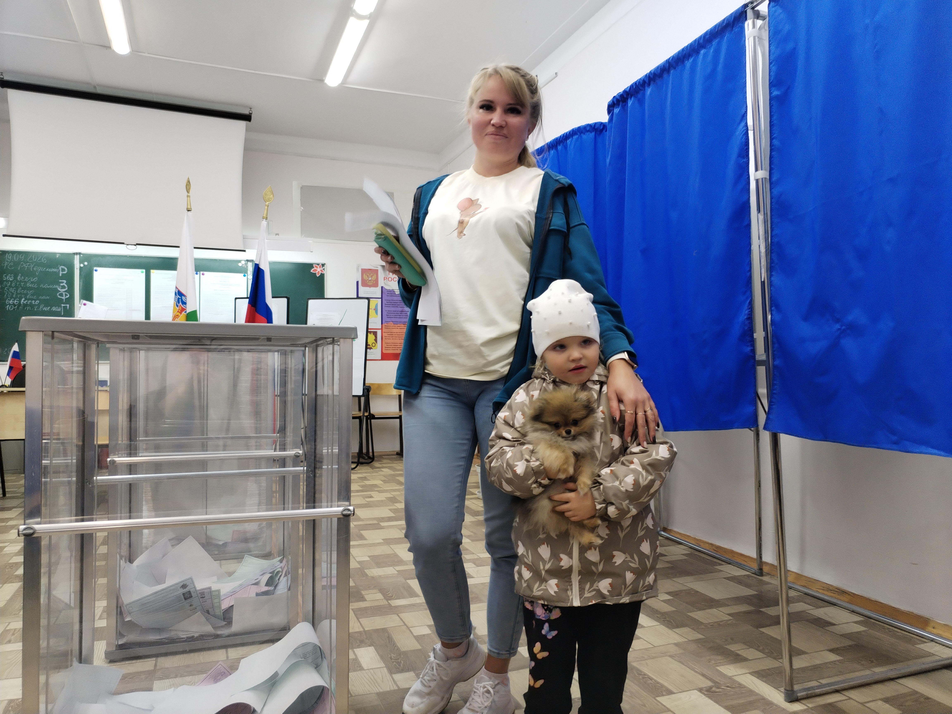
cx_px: 476
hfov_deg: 61.7
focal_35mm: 29
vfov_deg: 48.2
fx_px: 798
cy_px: 357
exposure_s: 1/50
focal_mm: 4.75
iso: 349
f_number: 1.8
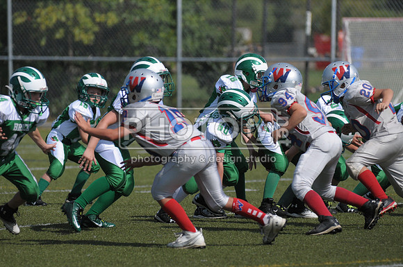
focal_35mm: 375
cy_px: 134
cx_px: 202
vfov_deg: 3.7
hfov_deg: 5.5
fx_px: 4192
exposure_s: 1/8000
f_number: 4
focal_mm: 250
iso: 640
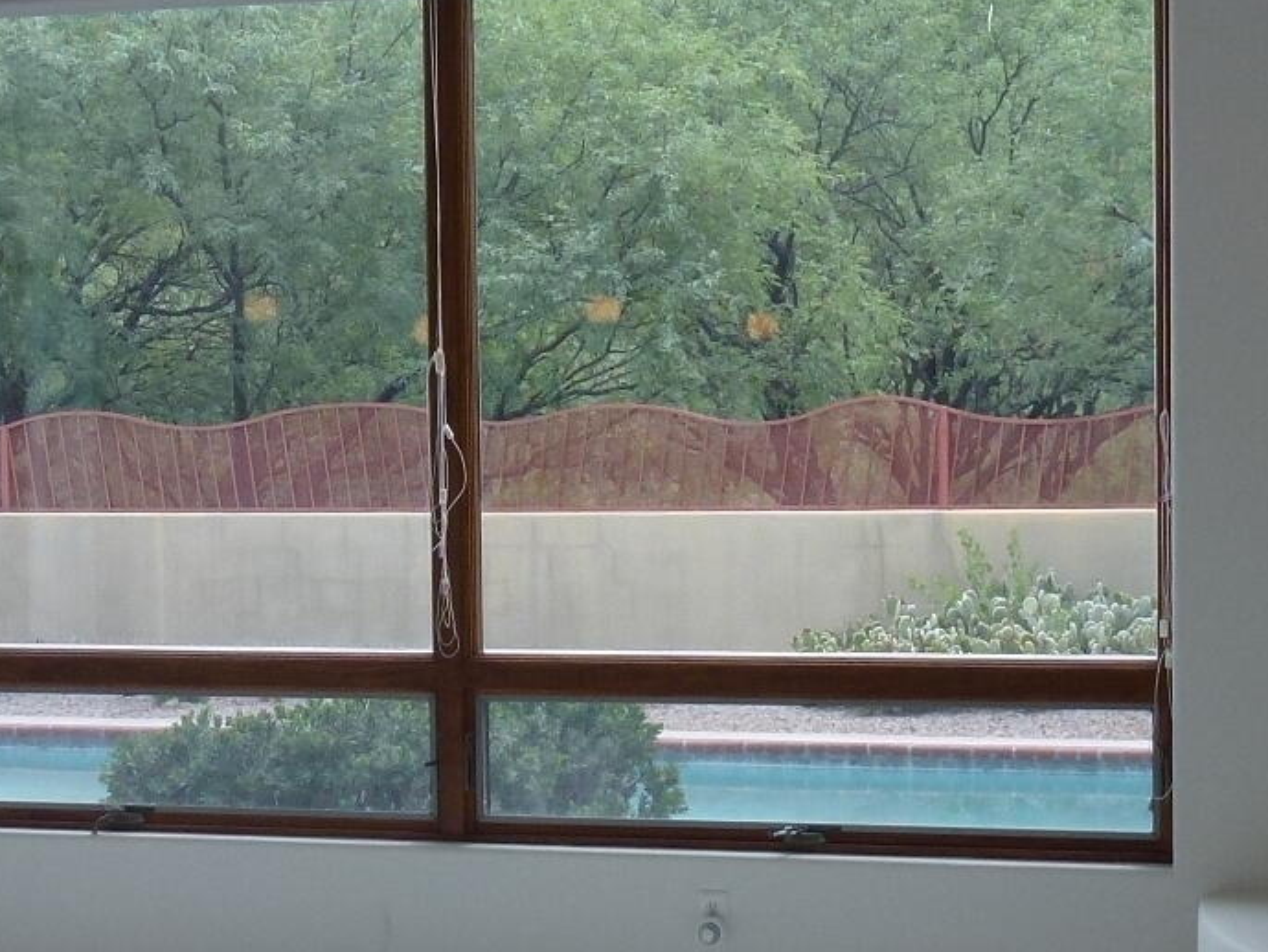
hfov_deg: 21.8
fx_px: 3261
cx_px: 340
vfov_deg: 16.6
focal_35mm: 89
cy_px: 599
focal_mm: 5.4
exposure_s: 1/160
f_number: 3.5
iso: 100
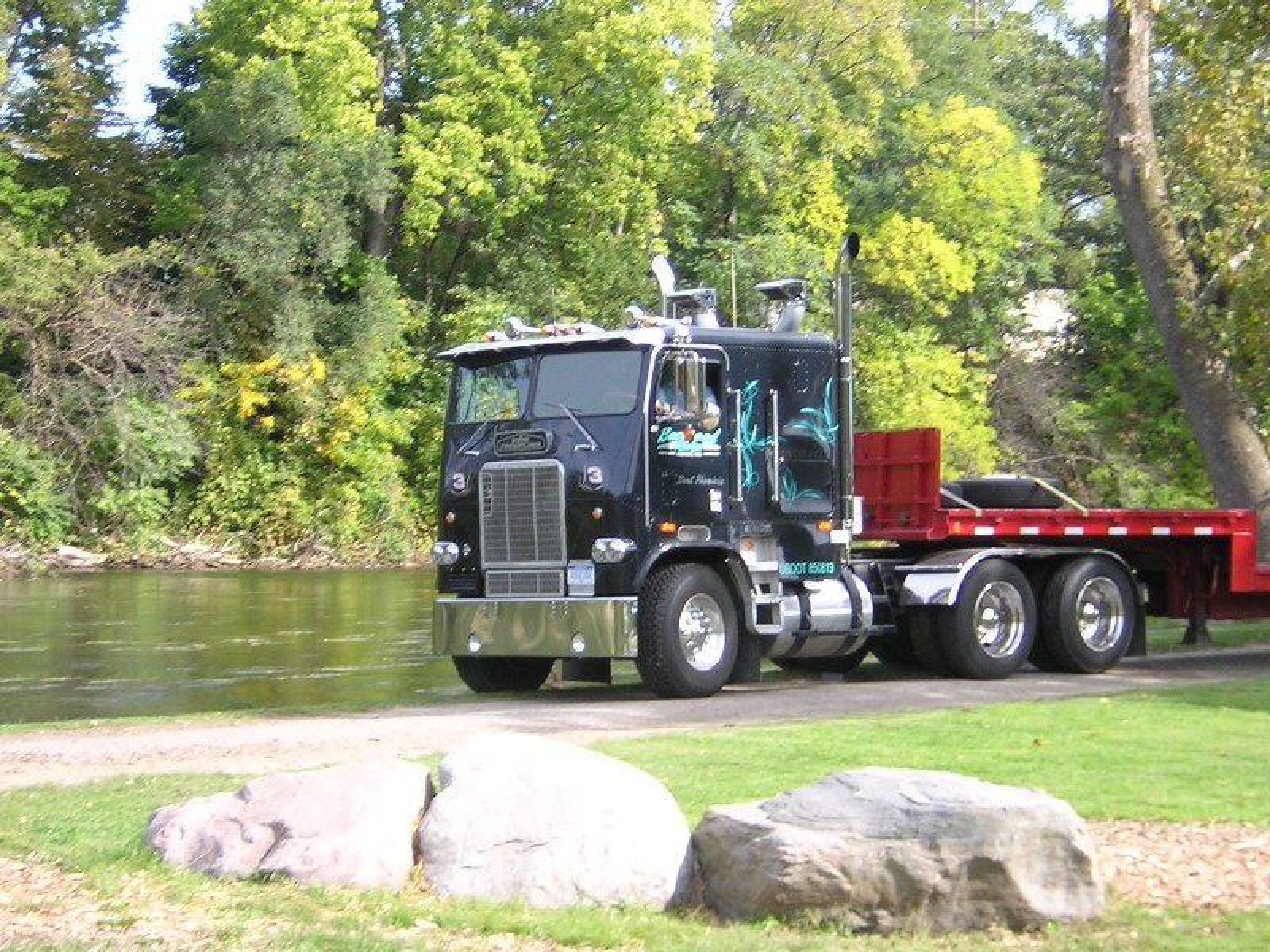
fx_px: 3412
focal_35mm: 93
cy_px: 476
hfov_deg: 21.1
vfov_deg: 15.9
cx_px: 635
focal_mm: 12.1
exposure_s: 1/112
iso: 100
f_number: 4.3
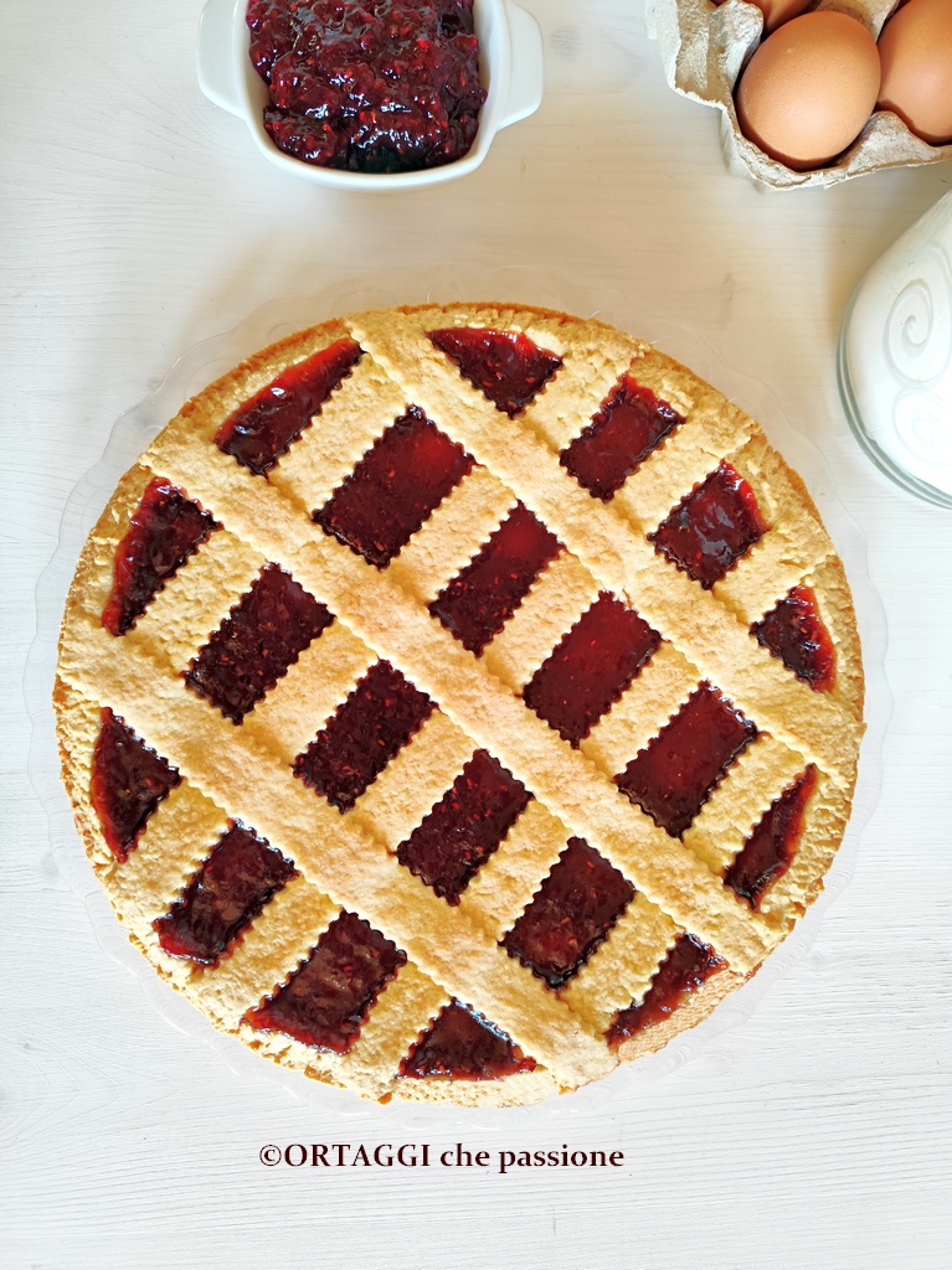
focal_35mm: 23
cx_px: 476
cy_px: 635
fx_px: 844
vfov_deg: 74.0
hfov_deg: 58.8
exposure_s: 1/100
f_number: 1.65
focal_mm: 6.14
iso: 640
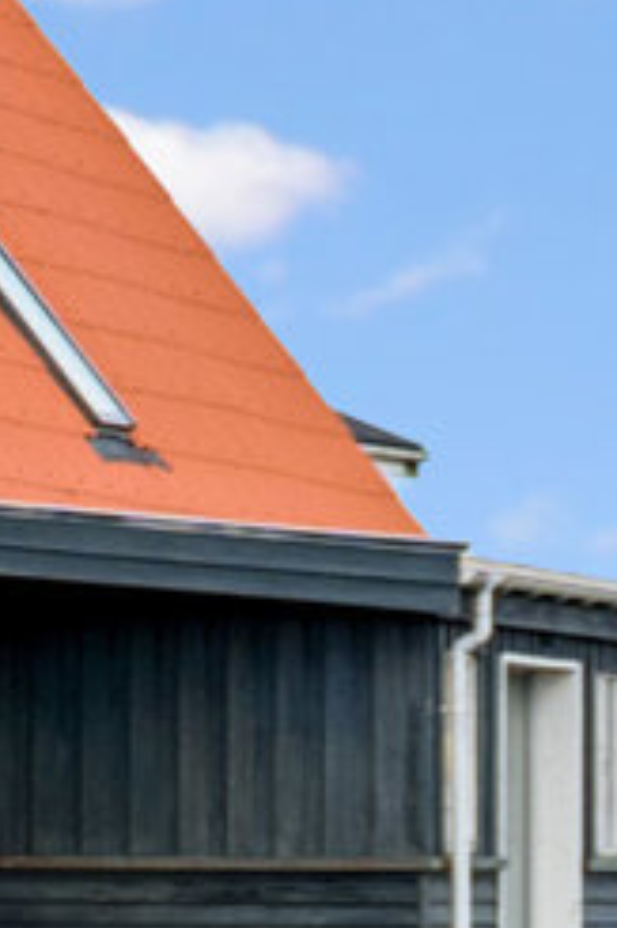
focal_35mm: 272
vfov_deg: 7.5
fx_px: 7002
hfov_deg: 4.4
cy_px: 907
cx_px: -2317
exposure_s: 1/160
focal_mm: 35
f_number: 5
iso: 250
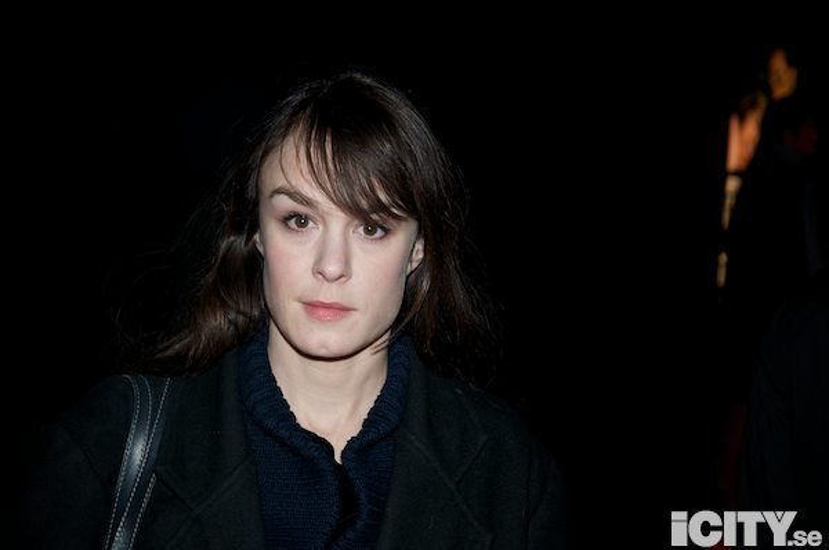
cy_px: 275
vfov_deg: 14.7
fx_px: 2138
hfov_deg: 21.9
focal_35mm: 93
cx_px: 414
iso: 200
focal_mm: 62
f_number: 5.3
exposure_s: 1/80
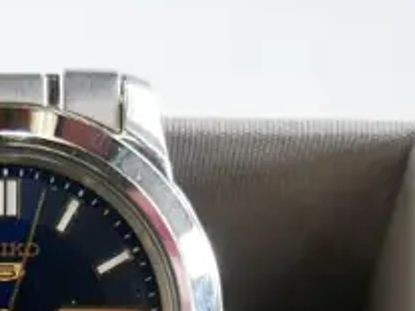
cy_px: 618
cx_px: 6
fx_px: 2372
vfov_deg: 7.2
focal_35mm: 198
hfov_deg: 9.9
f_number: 4.1
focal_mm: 20
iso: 1000
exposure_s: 1/60
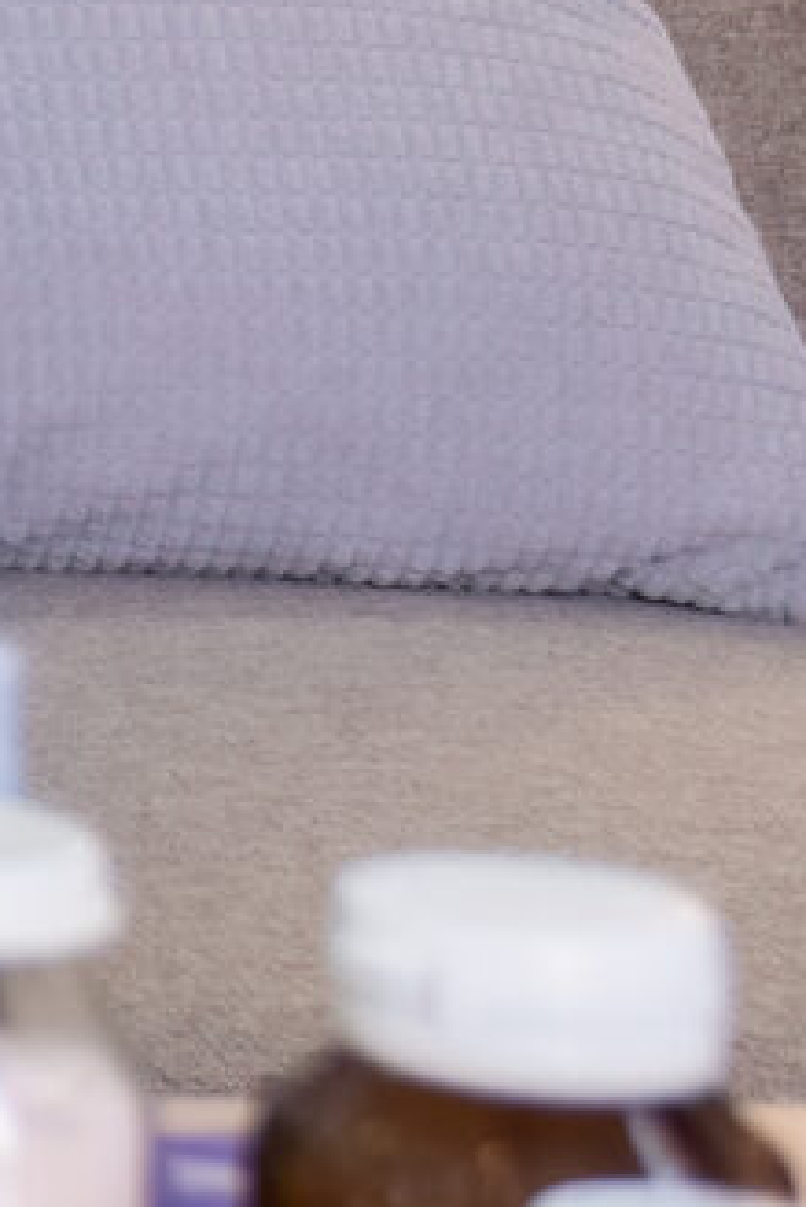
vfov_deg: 8.4
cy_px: -1091
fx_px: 7850
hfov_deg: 4.9
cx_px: -3073
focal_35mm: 234
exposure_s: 1/160
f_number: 2.8
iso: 640
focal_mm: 20
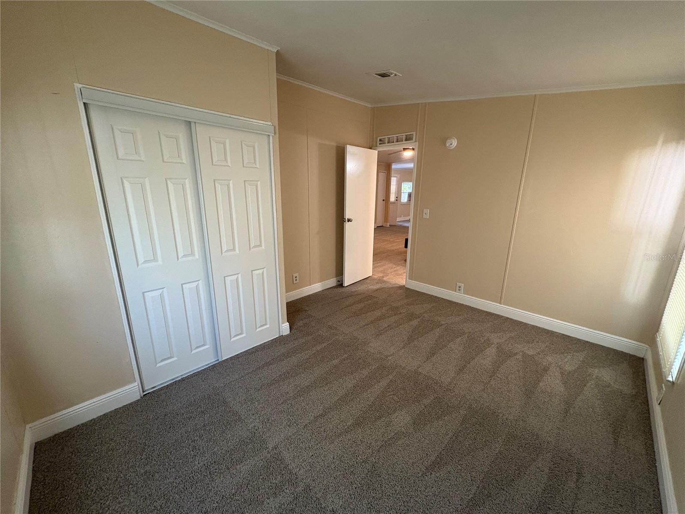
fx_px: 277
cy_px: 257
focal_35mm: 14
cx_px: 342
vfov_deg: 85.7
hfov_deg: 102.1
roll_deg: -0.2
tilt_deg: -14.4
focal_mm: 2.22
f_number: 2.2
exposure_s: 1/60
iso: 400
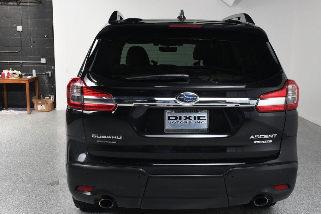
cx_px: 175
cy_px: 114
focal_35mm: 44
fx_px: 392
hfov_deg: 44.5
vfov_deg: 30.5
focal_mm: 26
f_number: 9
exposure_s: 1/160
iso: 100
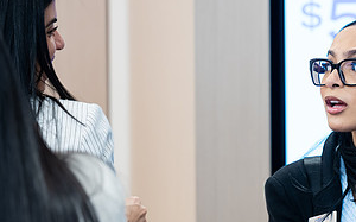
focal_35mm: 208
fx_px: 2017
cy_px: 127
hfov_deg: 10.0
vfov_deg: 6.3
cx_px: 332
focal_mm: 100
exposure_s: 1/200
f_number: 3.2
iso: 800
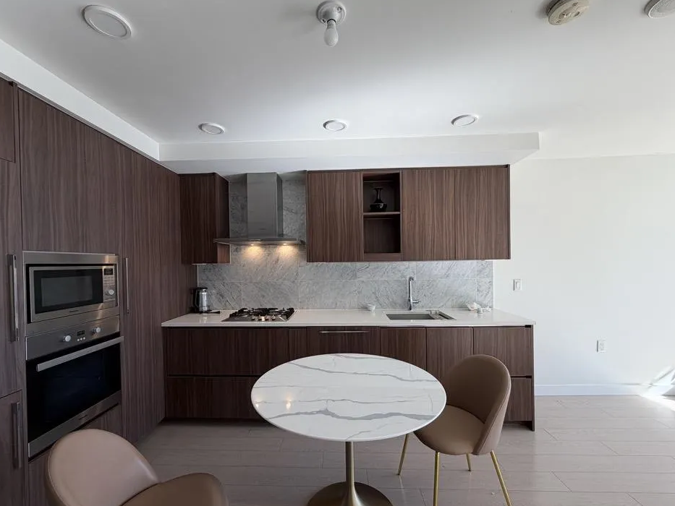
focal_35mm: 15
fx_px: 293
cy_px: 266
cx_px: 332
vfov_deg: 81.7
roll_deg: +1.0
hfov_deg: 98.2
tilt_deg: -0.8
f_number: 2.2
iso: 40
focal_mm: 2.22
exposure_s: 1/120
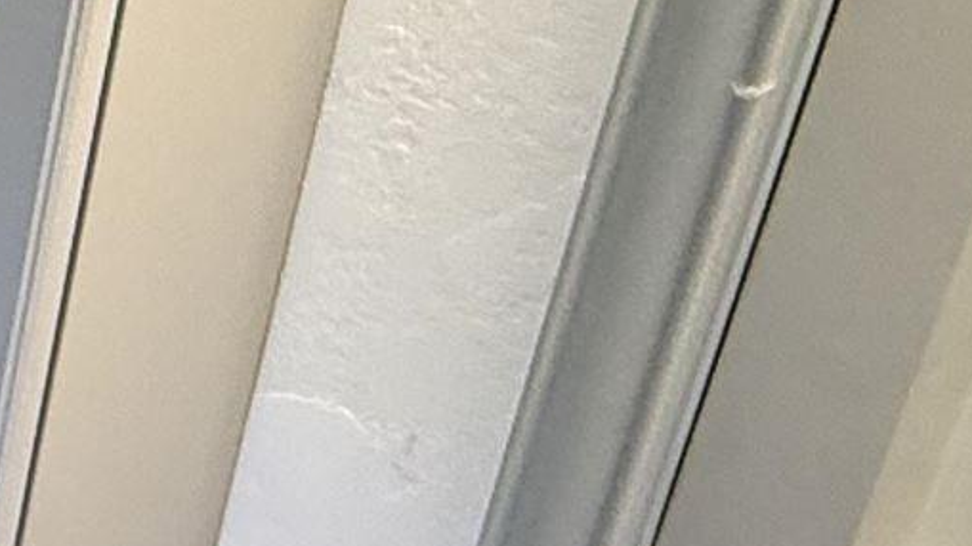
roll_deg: +0.1
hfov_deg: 18.0
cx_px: -819
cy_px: 1186
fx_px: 2371
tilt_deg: -32.0
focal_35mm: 92
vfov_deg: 11.5
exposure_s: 1/120
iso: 320
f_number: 2.2
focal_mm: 2.22
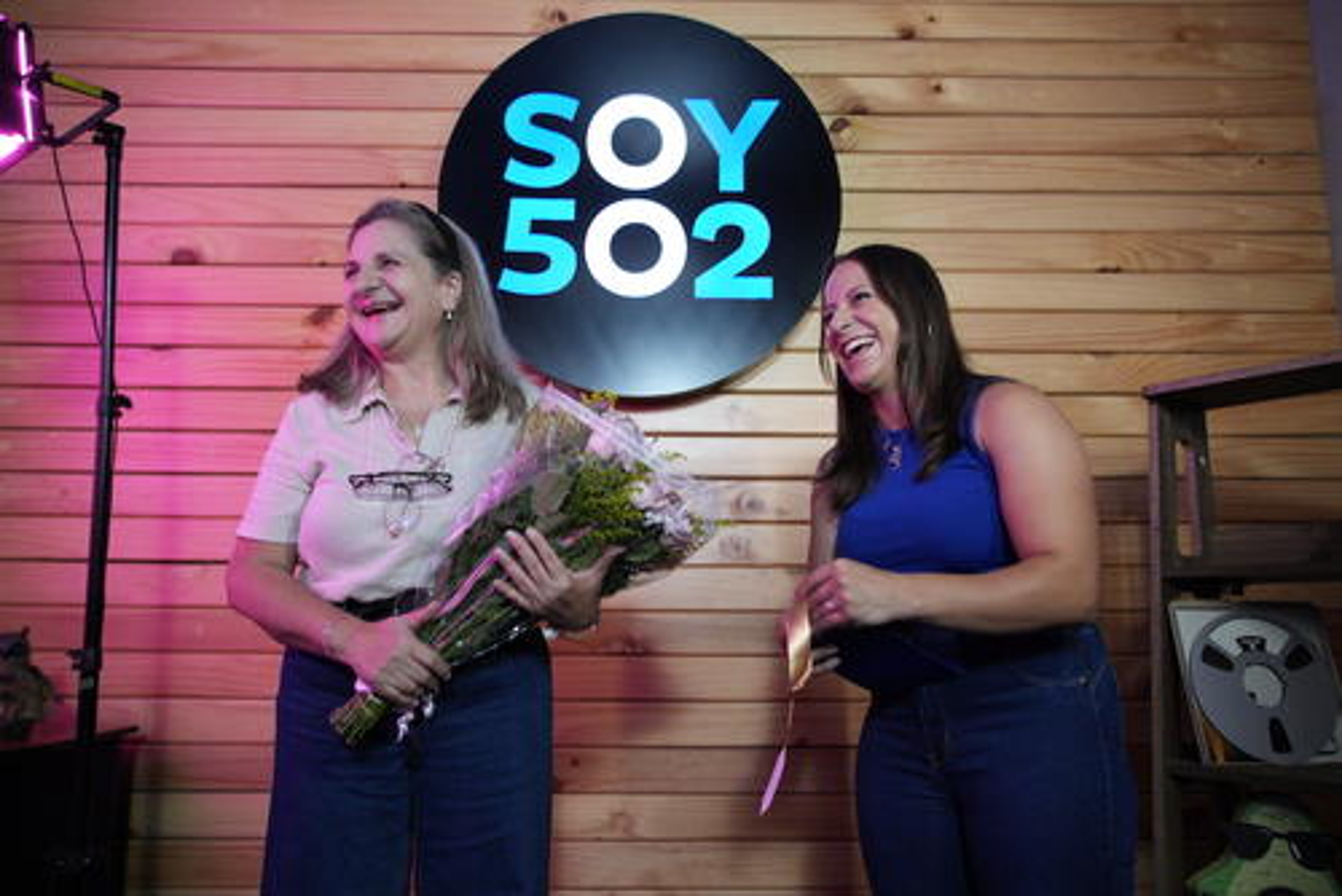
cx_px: 671
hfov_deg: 67.4
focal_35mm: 27
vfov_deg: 48.0
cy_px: 448
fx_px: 1007
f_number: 3.5
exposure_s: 1/80
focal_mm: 18
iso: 2500
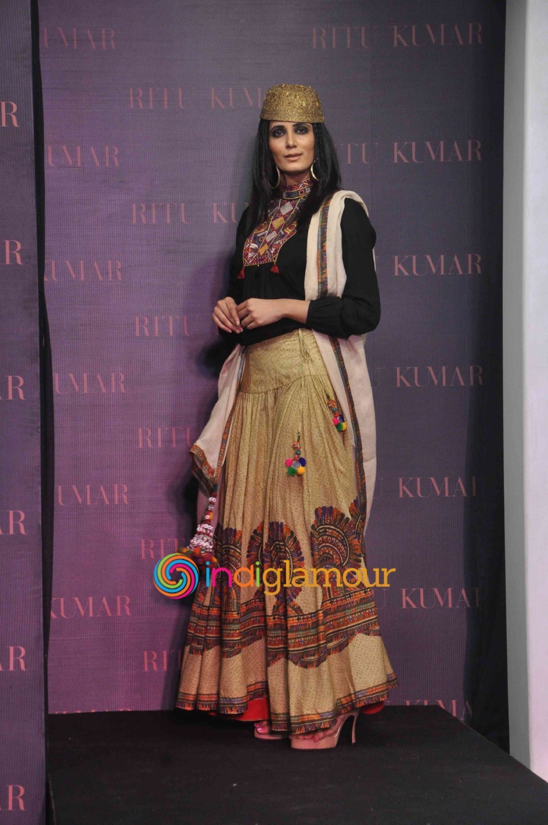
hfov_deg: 10.1
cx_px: 274
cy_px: 412
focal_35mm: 135
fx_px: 3091
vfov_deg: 15.2
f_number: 10
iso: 1250
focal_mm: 90
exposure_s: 1/125
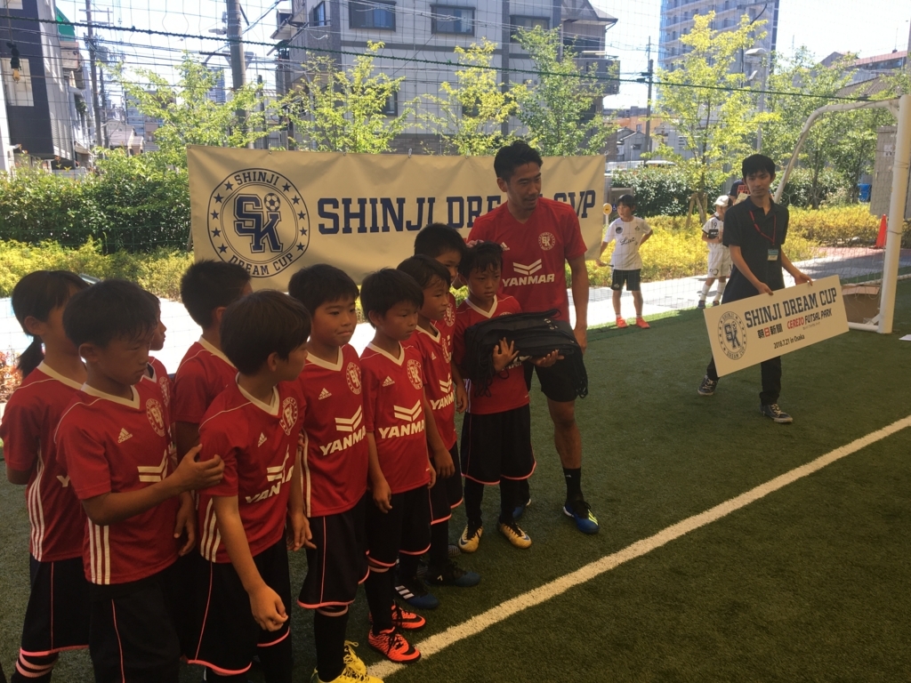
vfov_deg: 48.2
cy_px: 342
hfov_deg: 61.7
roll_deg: +0.8
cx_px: 456
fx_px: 763
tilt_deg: -12.5
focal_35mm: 29
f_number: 2.2
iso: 25
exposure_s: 1/373
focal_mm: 4.15
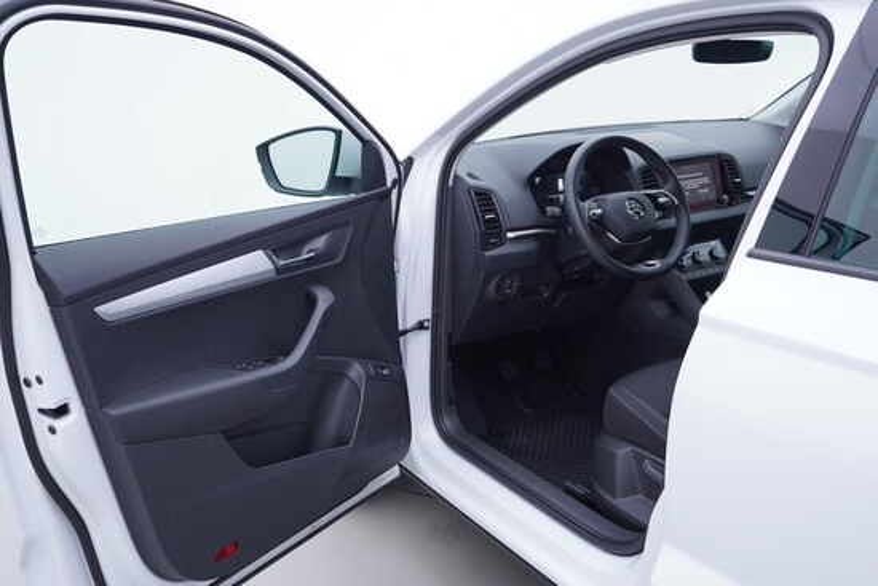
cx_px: 439
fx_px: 878
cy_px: 293
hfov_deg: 53.1
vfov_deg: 36.9
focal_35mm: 36
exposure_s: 1/50
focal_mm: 24
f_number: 3.2
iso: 125
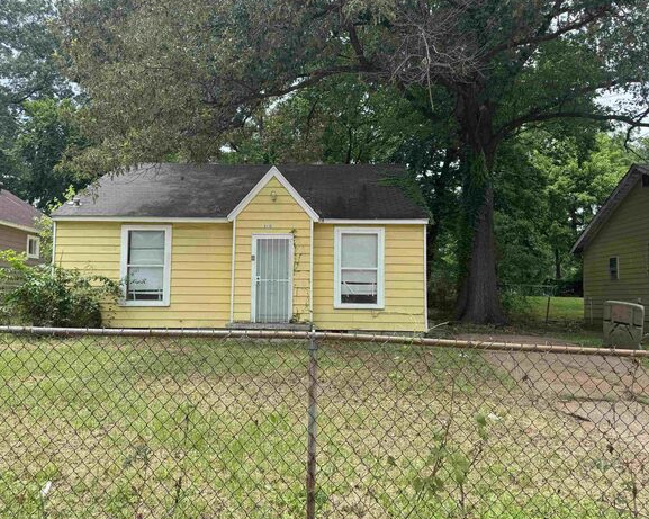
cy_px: 260
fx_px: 499
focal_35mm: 26
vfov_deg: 54.9
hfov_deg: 66.0
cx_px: 305
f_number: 1.78
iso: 80
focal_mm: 6.76
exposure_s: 1/1366
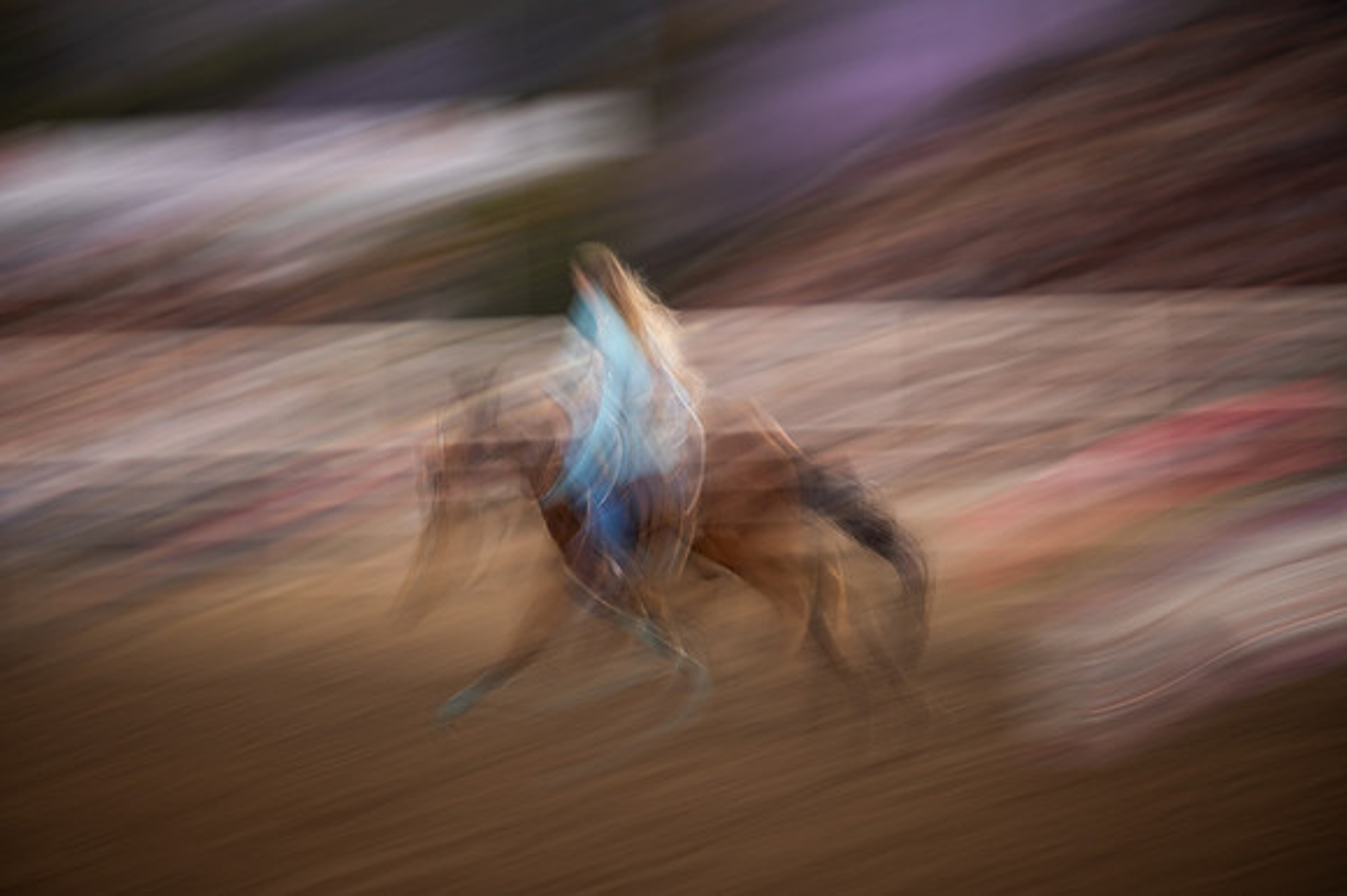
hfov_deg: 11.0
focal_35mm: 186
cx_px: 678
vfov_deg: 7.4
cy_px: 448
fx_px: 6964
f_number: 3.2
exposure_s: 1/5
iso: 125
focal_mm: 185
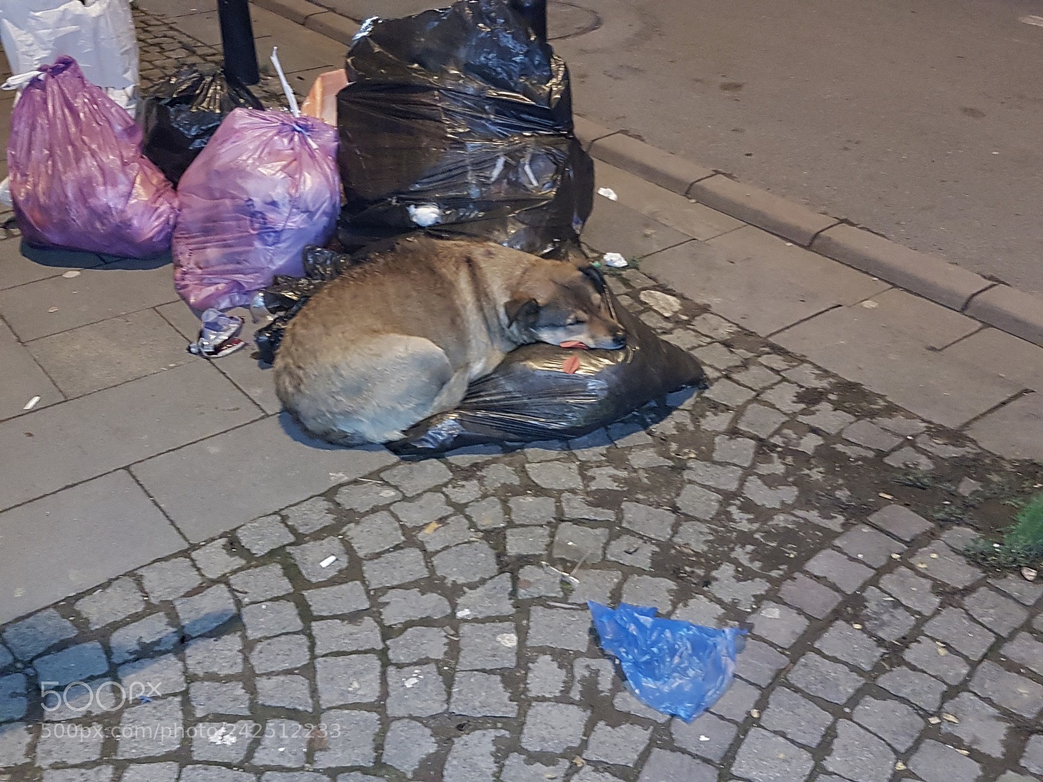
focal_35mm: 26
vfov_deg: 53.1
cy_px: 391
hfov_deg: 67.3
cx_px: 522
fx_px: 783
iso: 200
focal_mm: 4.2
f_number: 1.7
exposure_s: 1/14
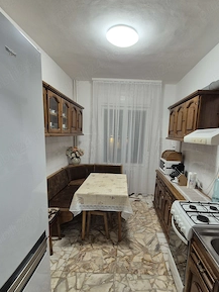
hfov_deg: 71.3
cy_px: 167
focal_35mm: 18
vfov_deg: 87.2
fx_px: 152
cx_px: 123
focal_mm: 2.2
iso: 250
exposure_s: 1/50
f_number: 2.2
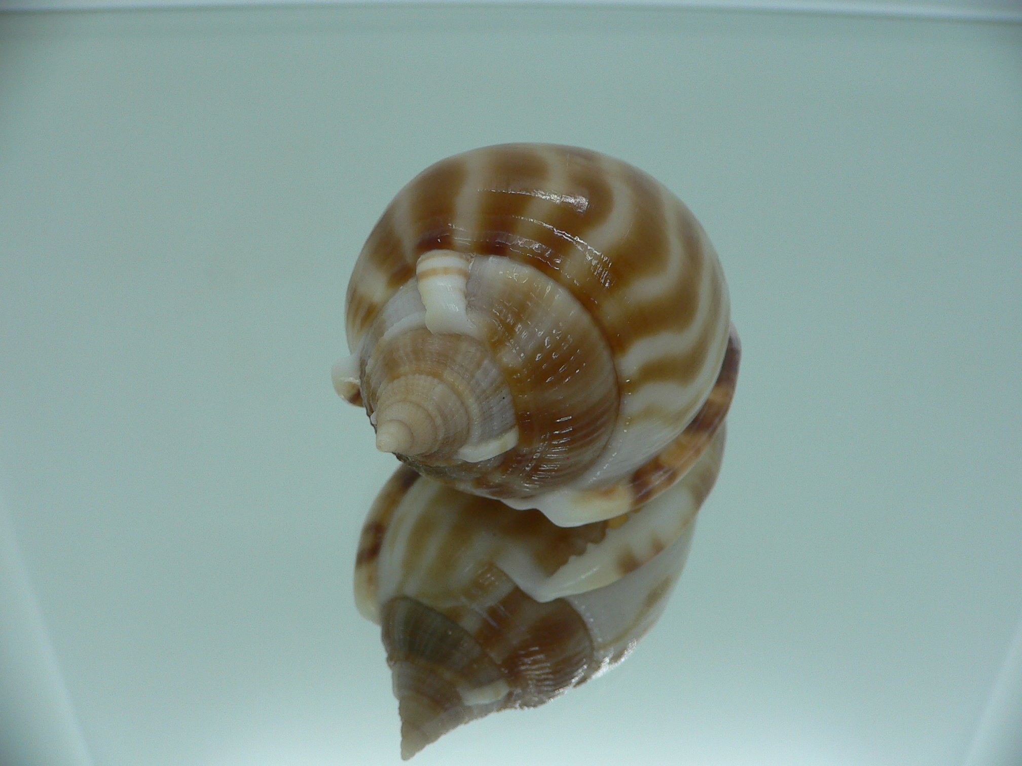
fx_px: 1033
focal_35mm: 35
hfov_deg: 52.6
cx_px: 511
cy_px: 383
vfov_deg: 40.7
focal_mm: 4.6
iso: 80
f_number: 2.8
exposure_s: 1/60
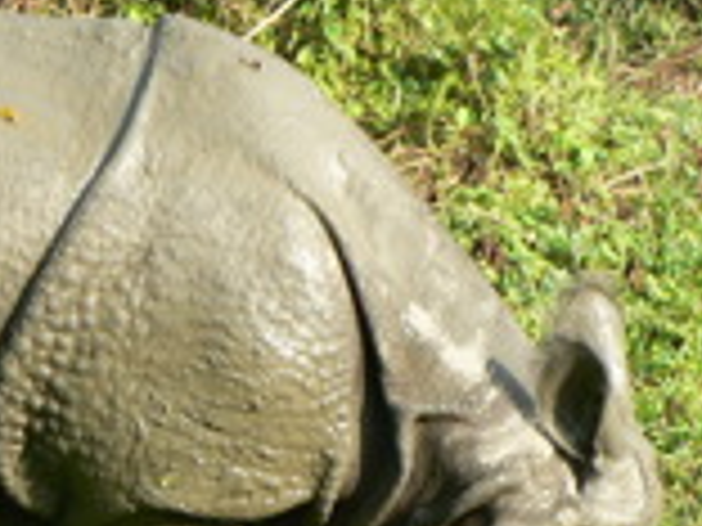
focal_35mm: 266
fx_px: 5394
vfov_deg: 5.6
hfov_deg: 7.4
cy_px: 432
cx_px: 86
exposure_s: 1/125
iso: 80
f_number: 5
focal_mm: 17.3
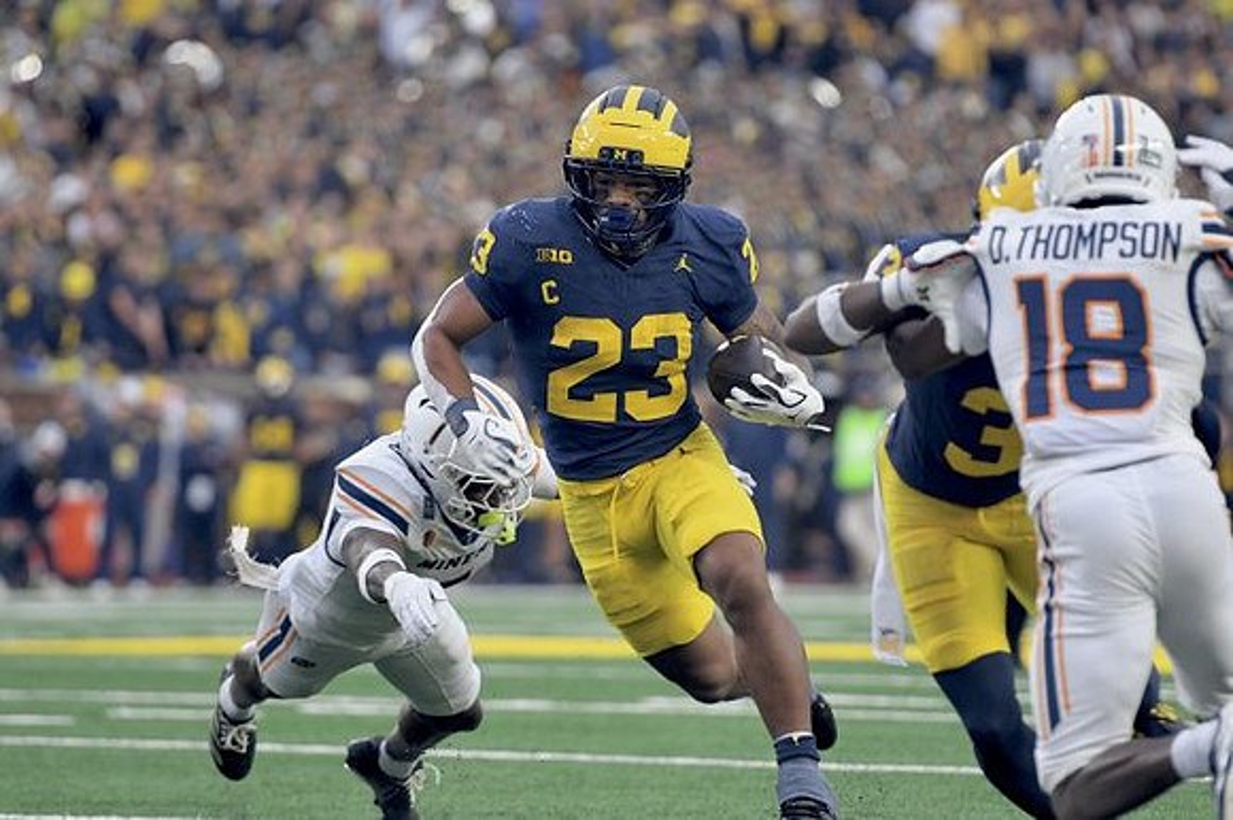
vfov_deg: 4.6
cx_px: 616
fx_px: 10269
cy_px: 410
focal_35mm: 300
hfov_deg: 6.9
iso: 1000
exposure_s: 1/1000
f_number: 2.8
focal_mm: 200
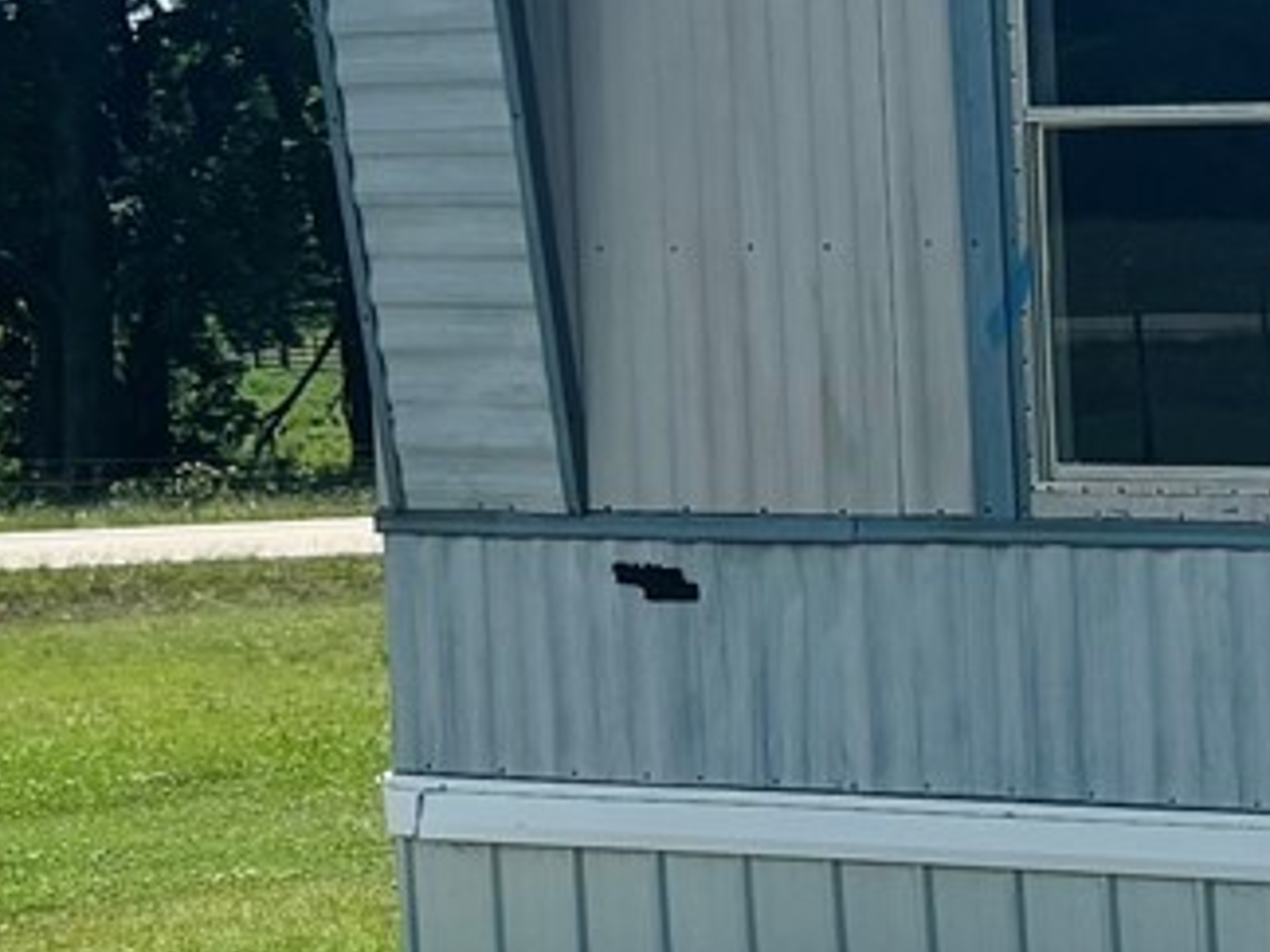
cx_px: 2454
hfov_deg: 11.6
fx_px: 5650
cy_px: 834
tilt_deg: -6.3
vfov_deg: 9.6
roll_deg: +0.4
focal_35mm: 154
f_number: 1.6
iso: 50
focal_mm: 5.96
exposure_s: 1/4255
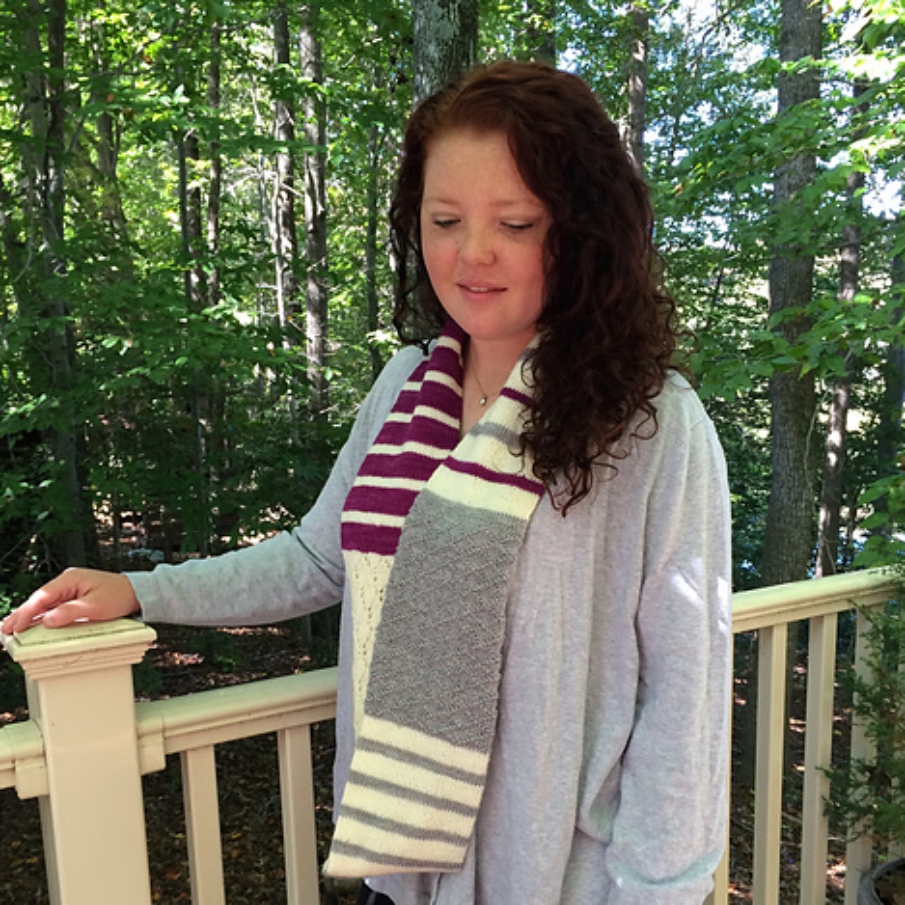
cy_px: 577
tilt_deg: -11.1
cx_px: 457
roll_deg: +0.7
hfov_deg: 47.2
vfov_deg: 46.7
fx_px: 1035
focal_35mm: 35
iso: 40
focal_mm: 4.15
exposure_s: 1/40
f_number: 2.2
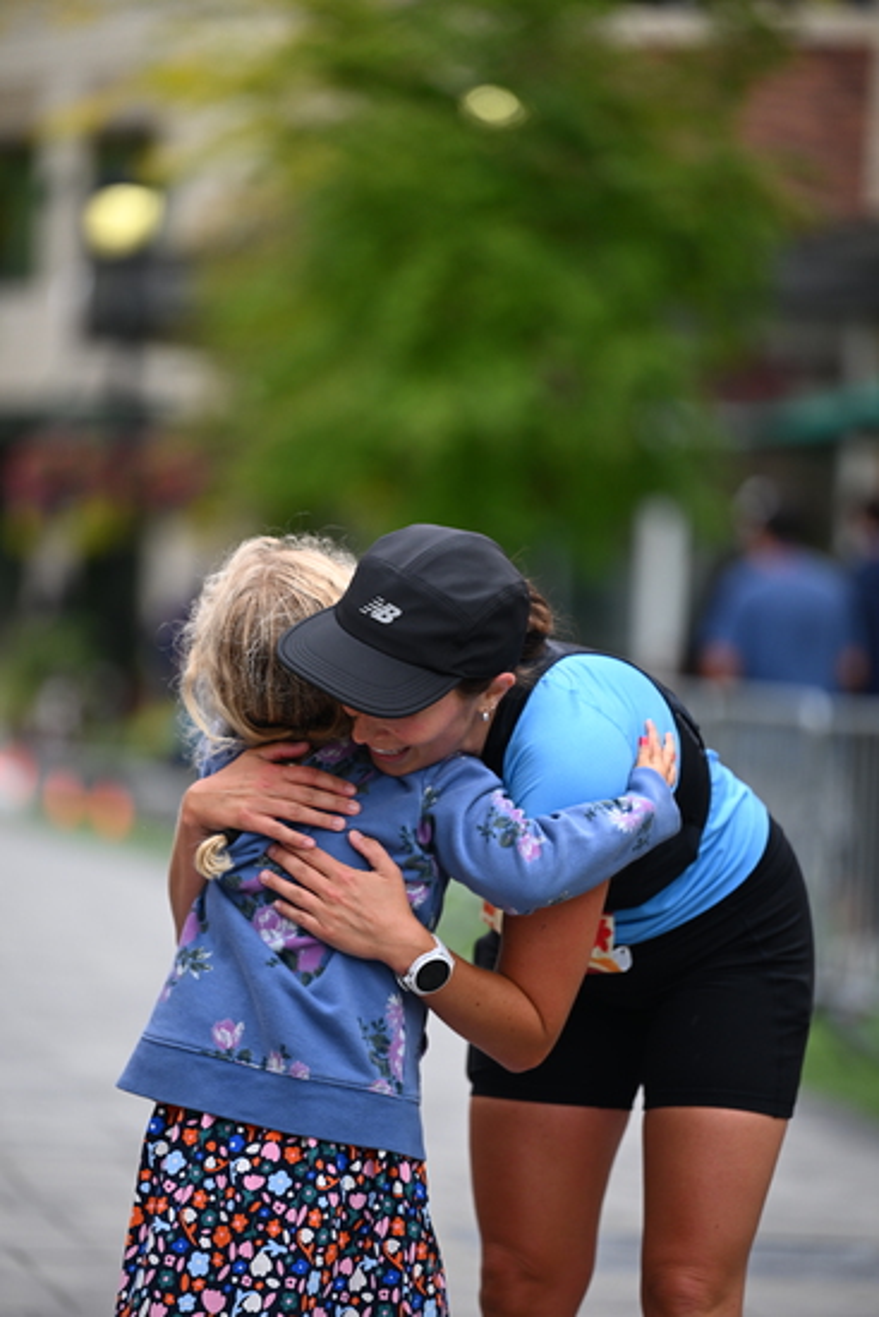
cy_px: 658
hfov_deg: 7.4
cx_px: 440
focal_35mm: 185
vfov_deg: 11.1
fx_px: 6771
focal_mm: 185
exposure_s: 1/2000
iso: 640
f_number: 2.8
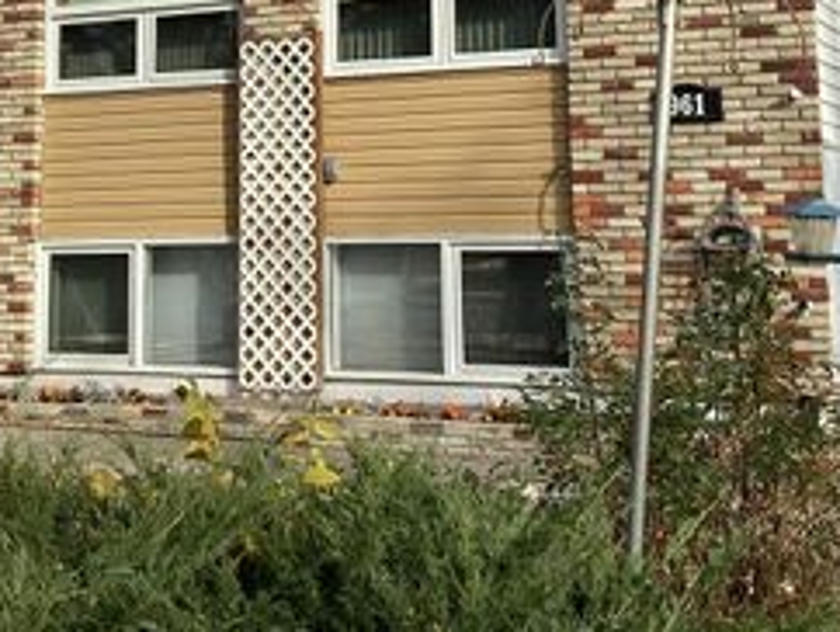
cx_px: 358
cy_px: 12
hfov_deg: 30.2
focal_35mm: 64
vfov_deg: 22.2
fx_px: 1555
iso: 25
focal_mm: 3.3
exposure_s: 1/970
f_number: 2.4
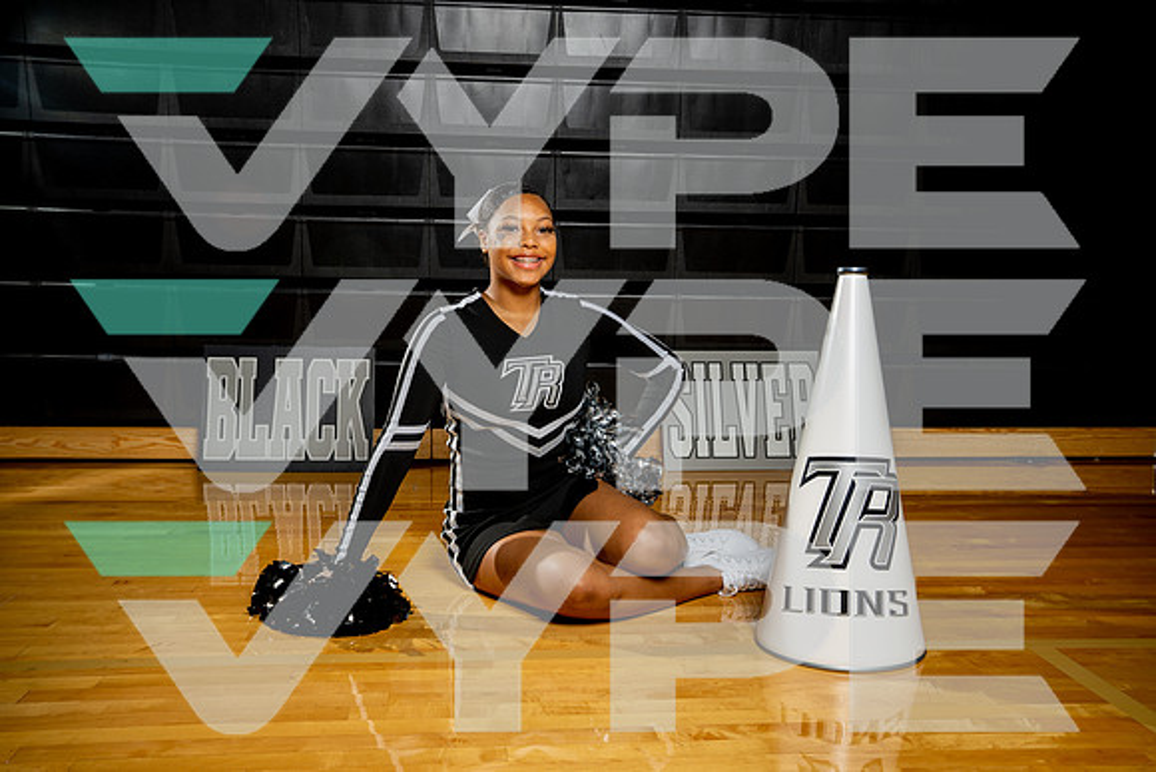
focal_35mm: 35
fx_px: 1124
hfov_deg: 54.4
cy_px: 386
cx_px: 578
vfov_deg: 37.9
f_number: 5.6
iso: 200
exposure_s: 1/250
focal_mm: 35
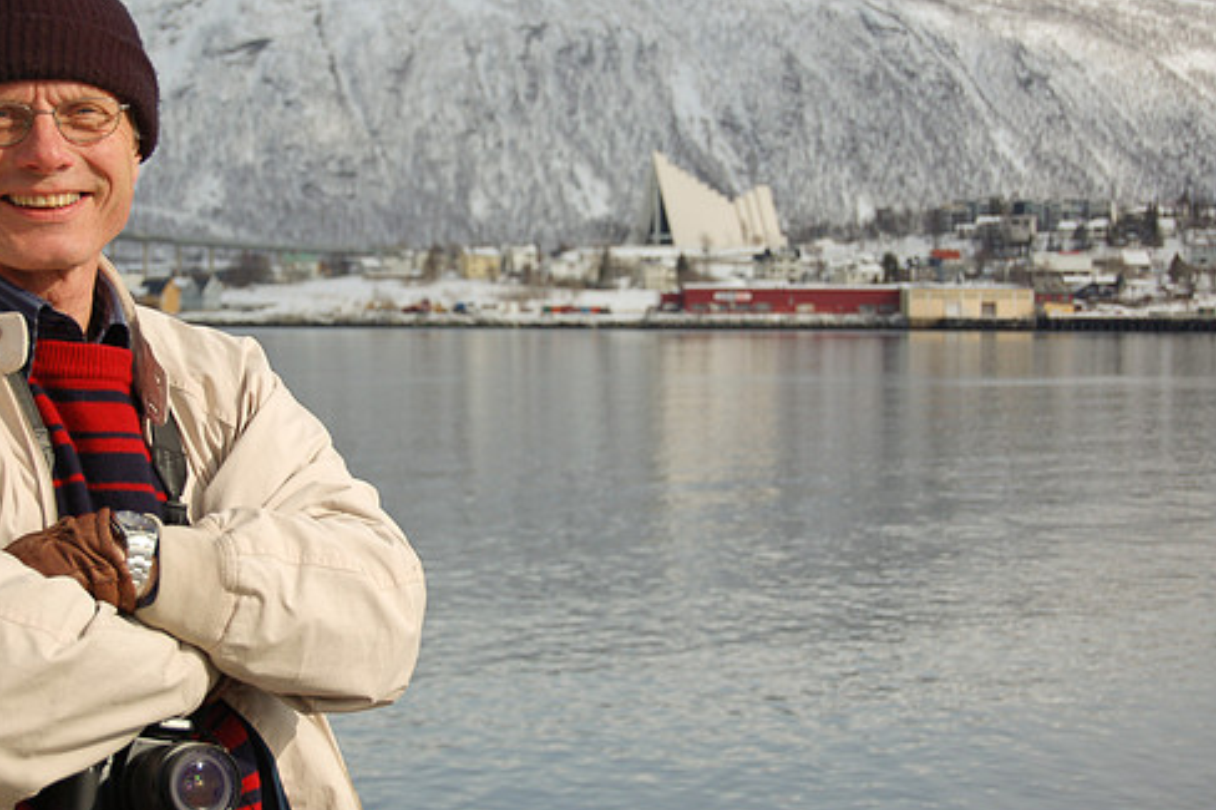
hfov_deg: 24.7
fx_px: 2769
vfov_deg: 16.6
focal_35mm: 82
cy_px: 351
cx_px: 506
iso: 200
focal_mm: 46
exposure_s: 1/1250
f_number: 5.3
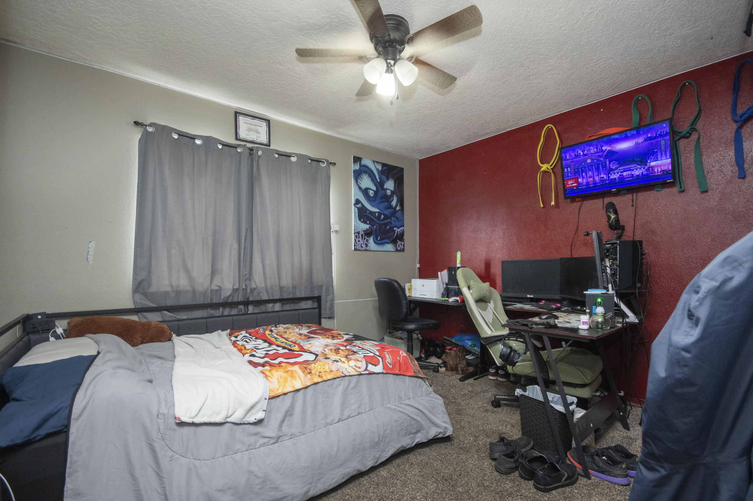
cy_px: 250
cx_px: 376
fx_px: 314
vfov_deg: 77.3
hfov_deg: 100.4
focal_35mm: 15
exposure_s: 1/40
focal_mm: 10
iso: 1000
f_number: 6.3
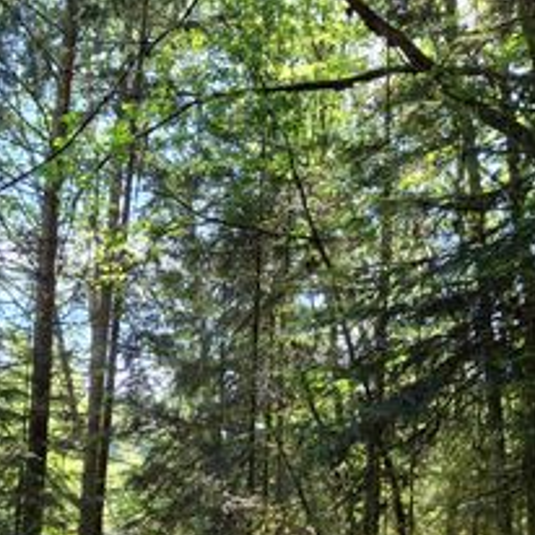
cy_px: 465
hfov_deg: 38.6
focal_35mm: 43
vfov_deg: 37.1
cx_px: 166
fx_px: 752
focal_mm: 4.69
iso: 32
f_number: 1.8
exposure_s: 1/100
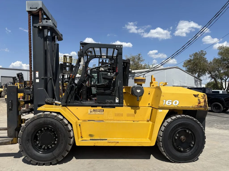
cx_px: 114
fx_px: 172
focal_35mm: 26
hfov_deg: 67.3
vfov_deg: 53.1
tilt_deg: +1.9
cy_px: 86
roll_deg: -1.4
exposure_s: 1/5348
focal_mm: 5.96
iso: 50
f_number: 1.6
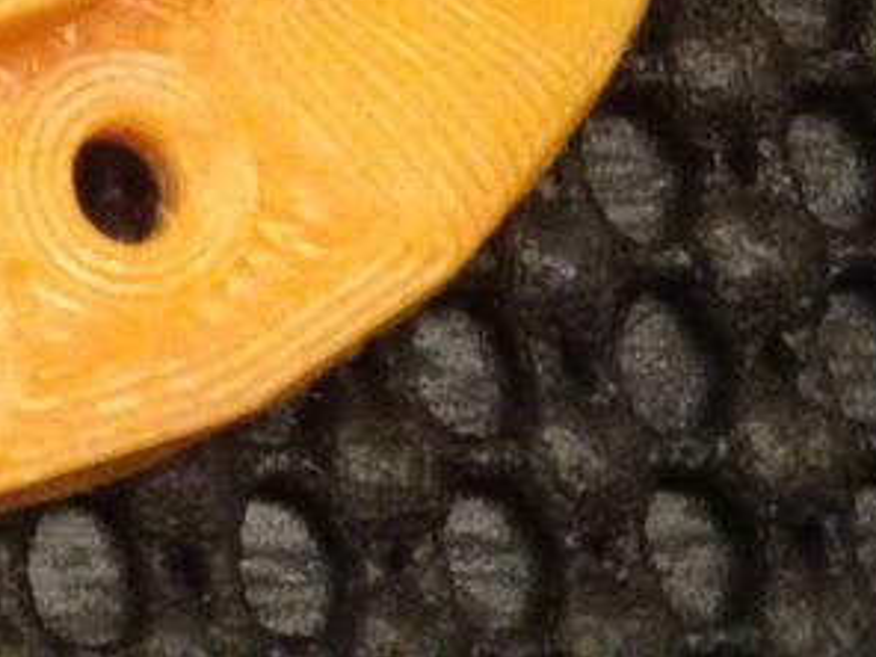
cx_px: -642
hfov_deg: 10.3
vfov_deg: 7.4
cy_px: -1148
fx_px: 4606
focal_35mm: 182
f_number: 2.4
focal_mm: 4.12
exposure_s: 1/15
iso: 400
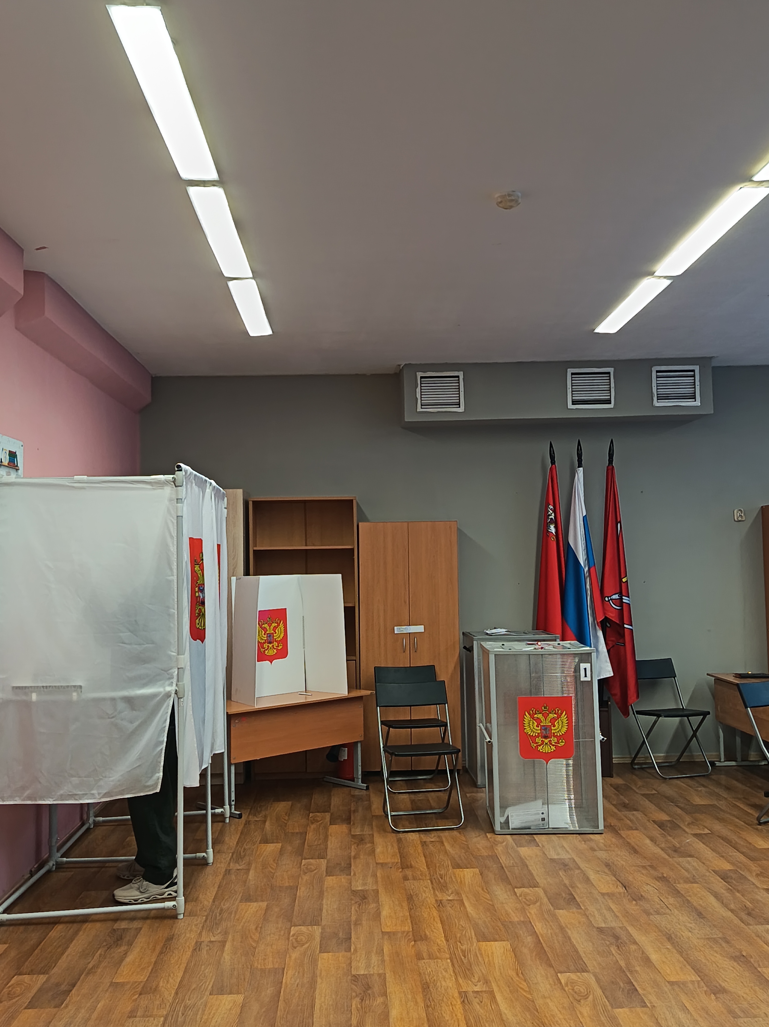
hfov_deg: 40.6
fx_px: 1038
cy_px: 514
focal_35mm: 35
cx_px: 384
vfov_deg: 52.7
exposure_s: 1/100
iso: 1464
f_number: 1.75
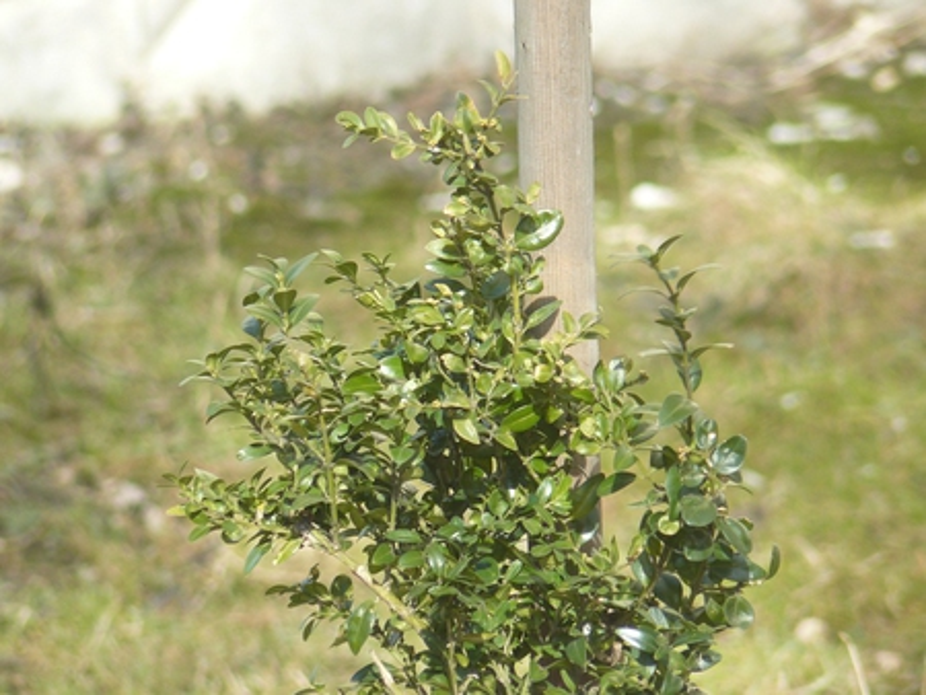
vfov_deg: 3.4
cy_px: 348
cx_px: 463
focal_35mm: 432
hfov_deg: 4.6
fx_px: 11562
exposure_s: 1/125
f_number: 4
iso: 100
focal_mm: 72
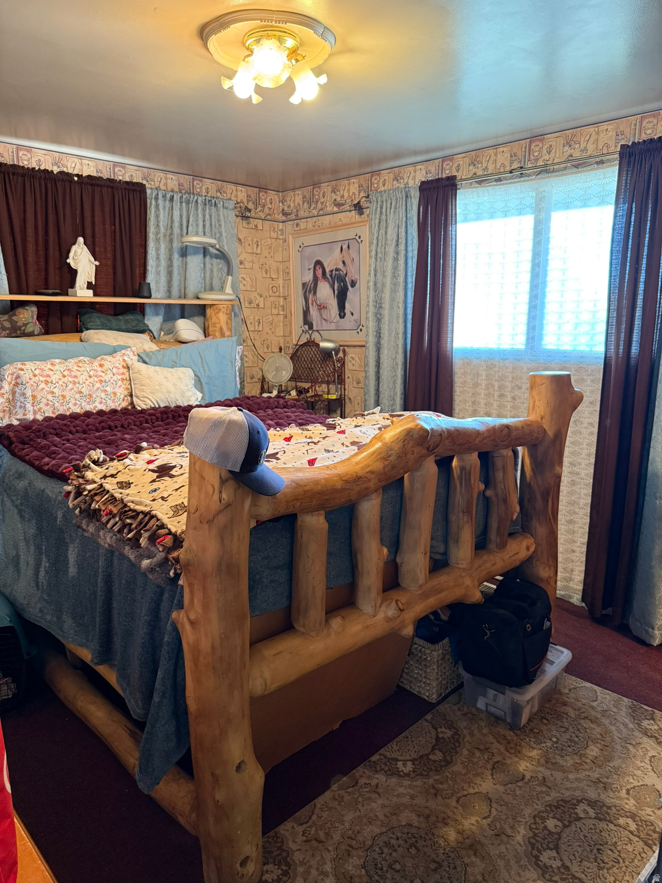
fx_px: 612
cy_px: 442
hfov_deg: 56.8
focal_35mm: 24
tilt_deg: -10.0
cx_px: 331
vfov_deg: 71.6
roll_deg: -0.3
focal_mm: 6.76
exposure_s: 1/60
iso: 400
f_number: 1.78
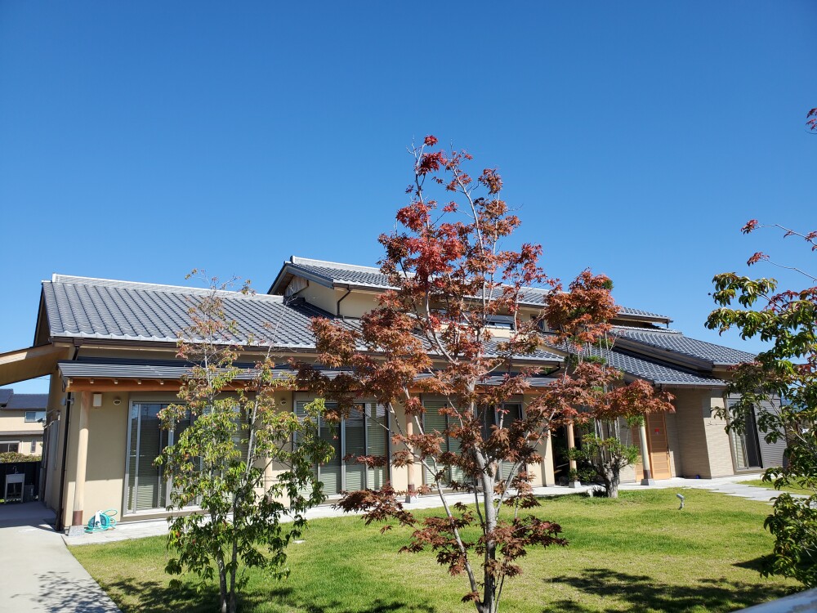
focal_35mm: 26
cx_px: 408
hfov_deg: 67.3
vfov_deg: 53.1
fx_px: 614
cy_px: 306
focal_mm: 4.3
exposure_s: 1/1262
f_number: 2.4
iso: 50
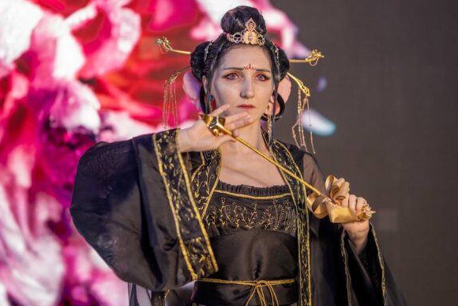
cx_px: 218
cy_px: 127
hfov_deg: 14.8
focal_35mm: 139
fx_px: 1769
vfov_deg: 9.9
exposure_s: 1/200
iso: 640
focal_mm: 105
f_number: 1.4
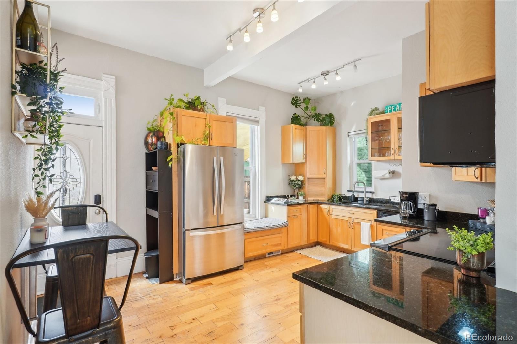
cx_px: 258
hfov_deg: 95.0
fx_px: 237
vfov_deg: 72.0
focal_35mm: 16
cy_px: 172
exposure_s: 1/20
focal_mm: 11
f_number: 8
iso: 400
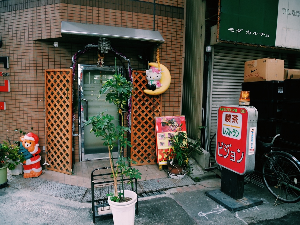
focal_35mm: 24
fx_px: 208
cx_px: 150
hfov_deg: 71.6
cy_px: 112
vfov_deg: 56.8
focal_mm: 12
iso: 1250
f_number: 4
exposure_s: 1/60
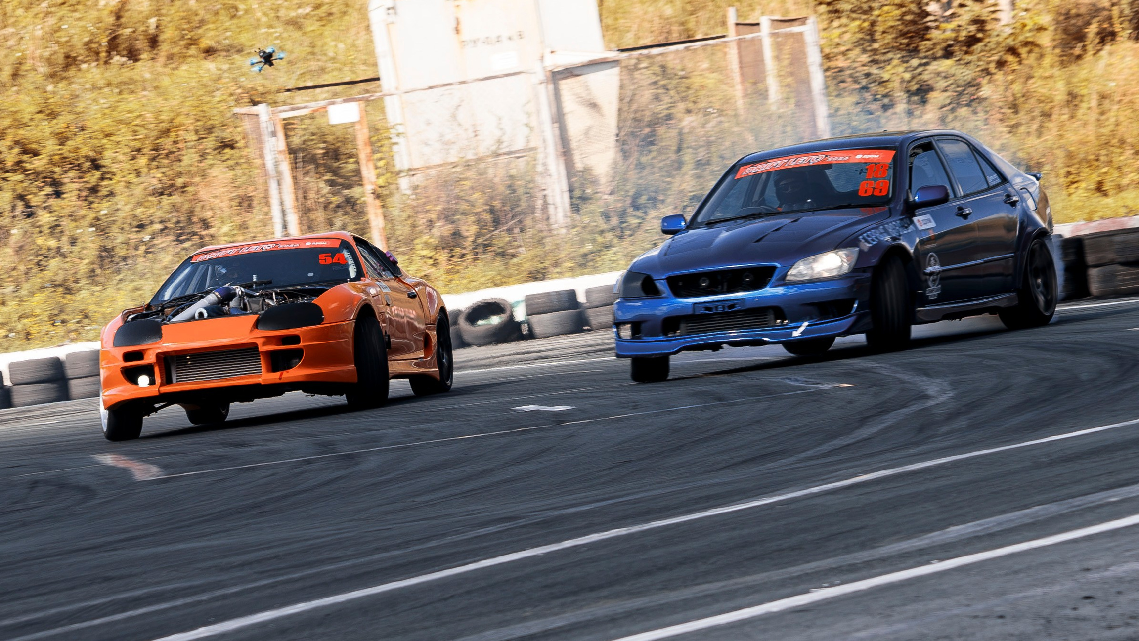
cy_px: 300
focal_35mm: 219
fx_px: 6615
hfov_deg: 9.8
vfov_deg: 5.5
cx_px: 469
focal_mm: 85
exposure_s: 1/125
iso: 200
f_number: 9
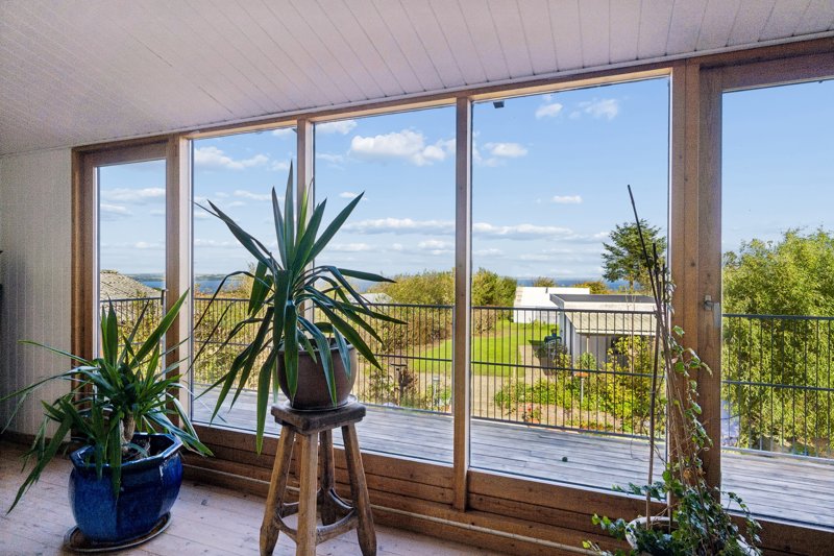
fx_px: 452
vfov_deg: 63.2
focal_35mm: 20
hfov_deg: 85.4
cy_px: 278
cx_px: 417
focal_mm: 13
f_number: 8
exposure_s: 1/640
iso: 200
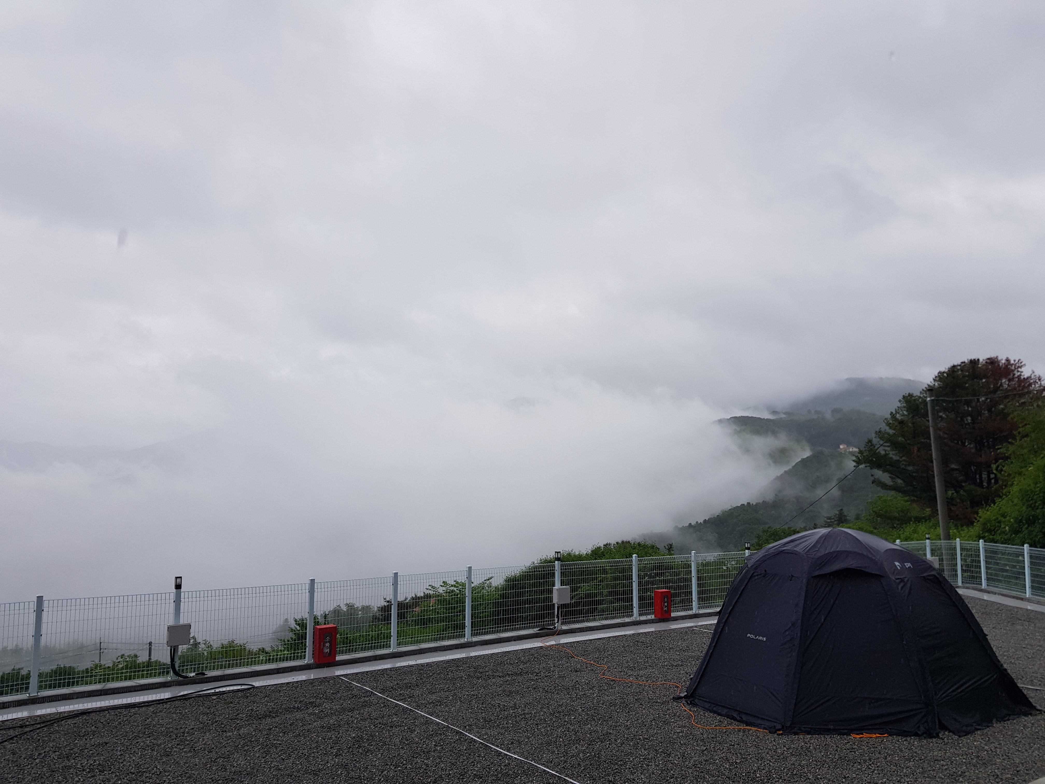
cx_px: 522
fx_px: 785
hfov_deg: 67.3
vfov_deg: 53.1
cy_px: 392
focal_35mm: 26
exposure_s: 1/576
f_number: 1.7
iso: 40
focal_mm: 4.3
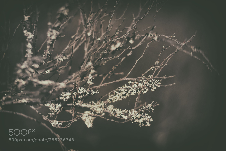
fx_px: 471
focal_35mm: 75
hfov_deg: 27.0
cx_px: 113
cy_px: 76
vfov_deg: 18.2
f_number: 2.2
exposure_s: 1/4000
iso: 100
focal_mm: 50
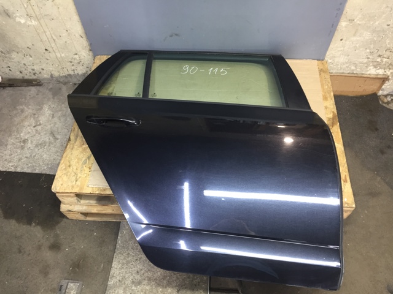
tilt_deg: -57.6
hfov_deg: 61.7
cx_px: 196
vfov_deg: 48.2
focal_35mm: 29
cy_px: 147
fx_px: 329
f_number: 2.2
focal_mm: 4.15
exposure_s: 1/33
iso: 125
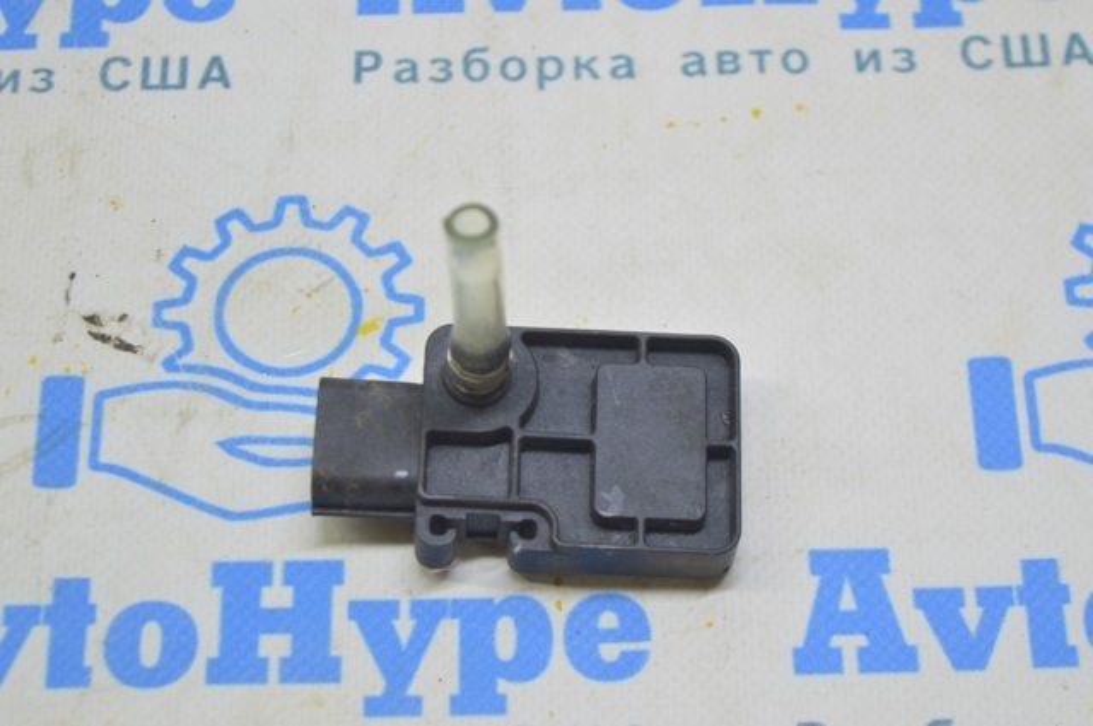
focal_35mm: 82
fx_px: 2502
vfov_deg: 16.5
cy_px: 363
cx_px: 546
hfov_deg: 24.6
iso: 400
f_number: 5.6
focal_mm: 55
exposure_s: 1/20
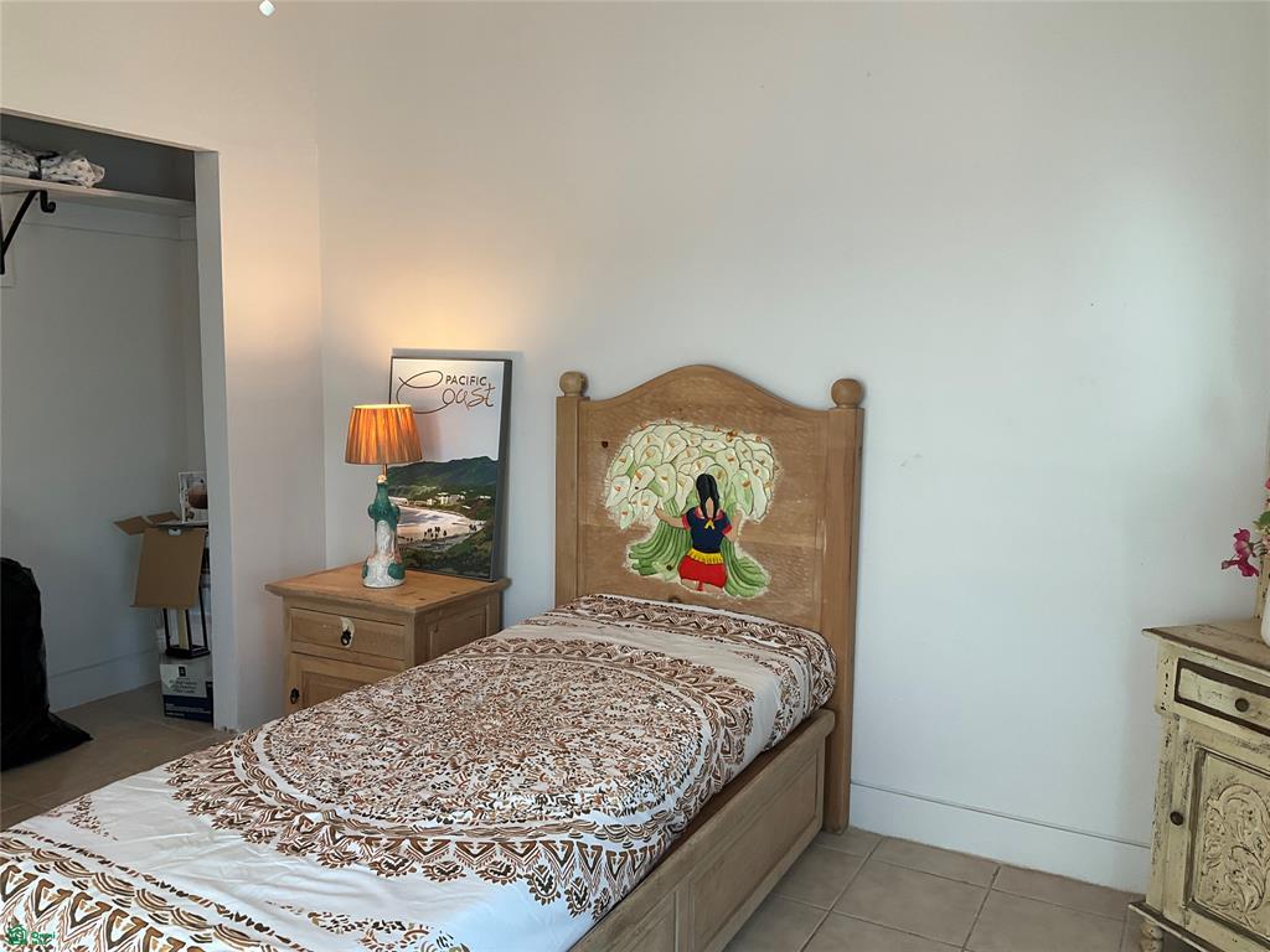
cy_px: 476
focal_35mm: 29
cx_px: 635
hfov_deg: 61.7
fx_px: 1064
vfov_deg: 48.2
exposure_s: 1/60
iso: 50
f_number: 1.8
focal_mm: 3
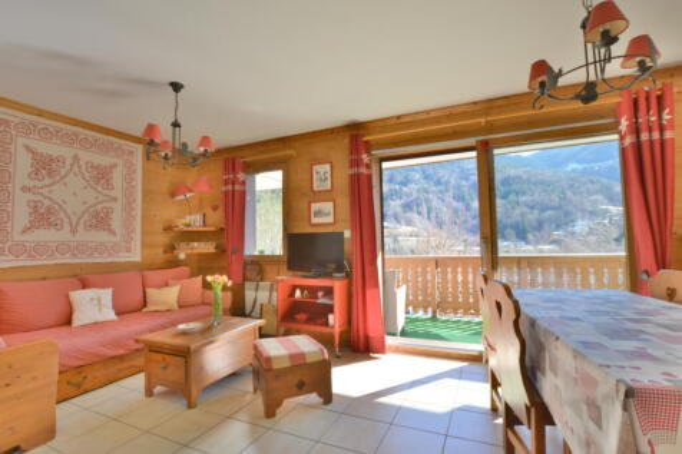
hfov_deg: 100.4
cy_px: 227
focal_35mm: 15
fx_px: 284
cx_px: 341
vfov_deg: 77.3
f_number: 6.3
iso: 200
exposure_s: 1/160
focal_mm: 10
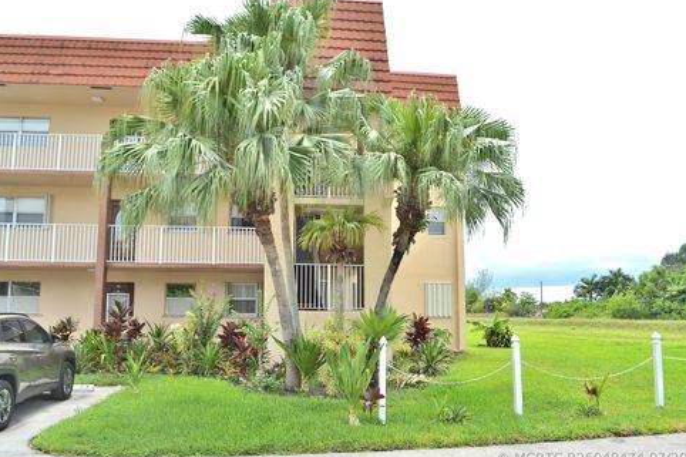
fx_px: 533
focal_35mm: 28
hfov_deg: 65.5
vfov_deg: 46.4
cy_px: 231
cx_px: 352
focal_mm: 18
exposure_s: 1/200
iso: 100
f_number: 8
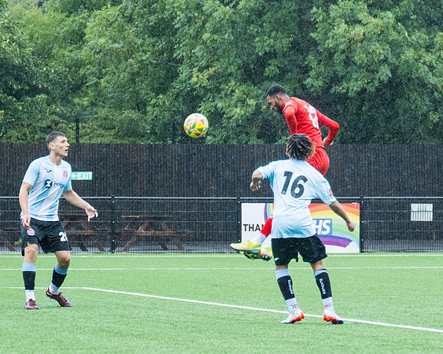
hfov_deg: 7.8
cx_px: 293
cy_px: 102
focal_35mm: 249
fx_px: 3258
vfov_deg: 6.2
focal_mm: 98
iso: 1000
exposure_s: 1/1250
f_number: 4
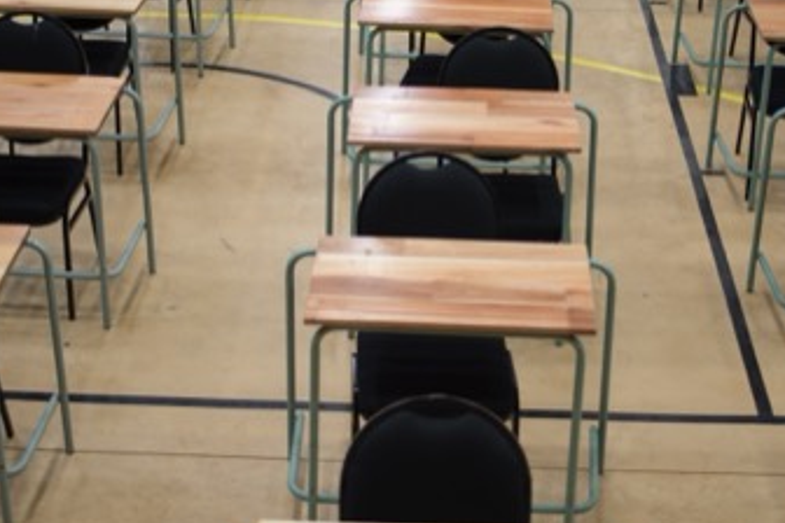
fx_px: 1592
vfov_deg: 18.6
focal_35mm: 73
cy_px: 167
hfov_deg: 27.7
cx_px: 432
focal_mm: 35
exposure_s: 1/60
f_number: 1.8
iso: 125
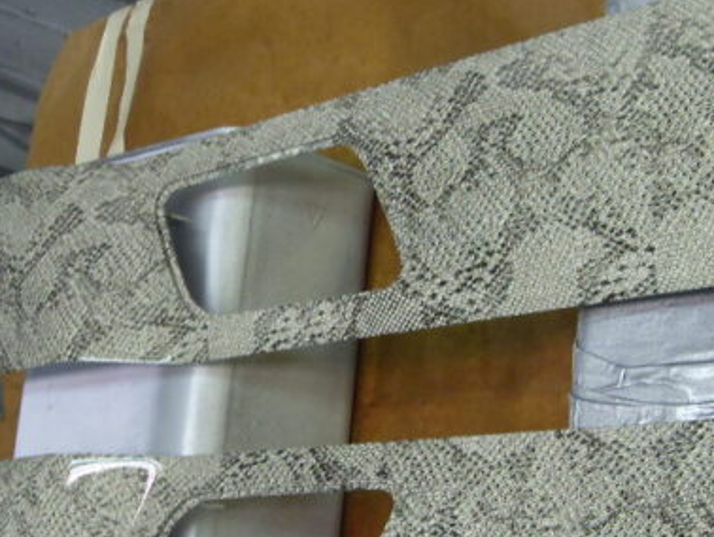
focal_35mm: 74
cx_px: 616
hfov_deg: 25.6
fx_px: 1527
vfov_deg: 19.9
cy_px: 301
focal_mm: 6.3
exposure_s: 1/45
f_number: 2.8
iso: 100
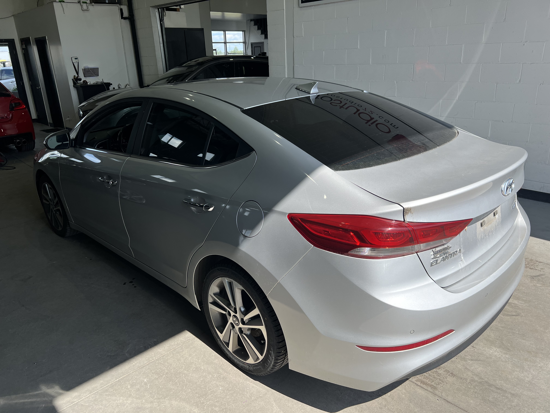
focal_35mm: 26
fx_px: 413
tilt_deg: -18.8
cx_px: 275
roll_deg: +1.8
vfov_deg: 53.1
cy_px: 206
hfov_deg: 67.3
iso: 50
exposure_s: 1/2045
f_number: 1.5
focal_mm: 5.7
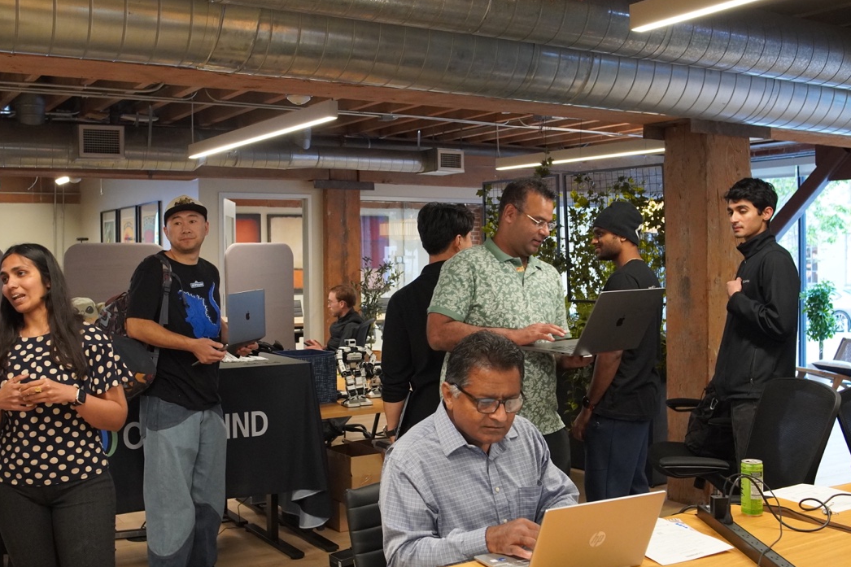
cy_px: 279
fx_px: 935
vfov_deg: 33.7
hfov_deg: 48.9
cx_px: 406
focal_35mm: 40
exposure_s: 1/160
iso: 3200
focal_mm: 23
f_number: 4
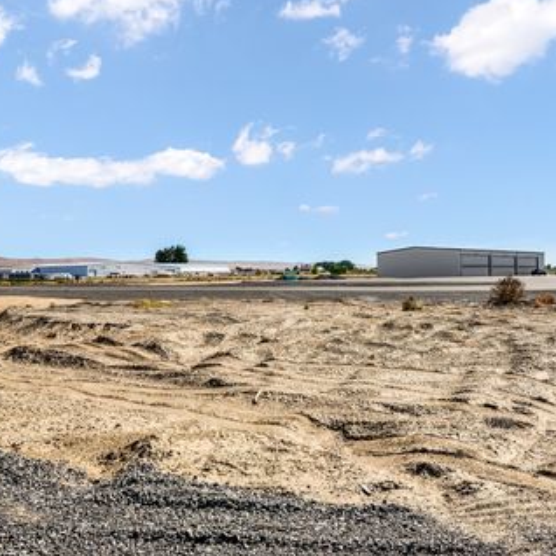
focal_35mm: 24
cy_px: 272
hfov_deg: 63.8
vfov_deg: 65.0
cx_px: 357
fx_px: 436
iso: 100
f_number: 11
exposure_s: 1/180
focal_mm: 12
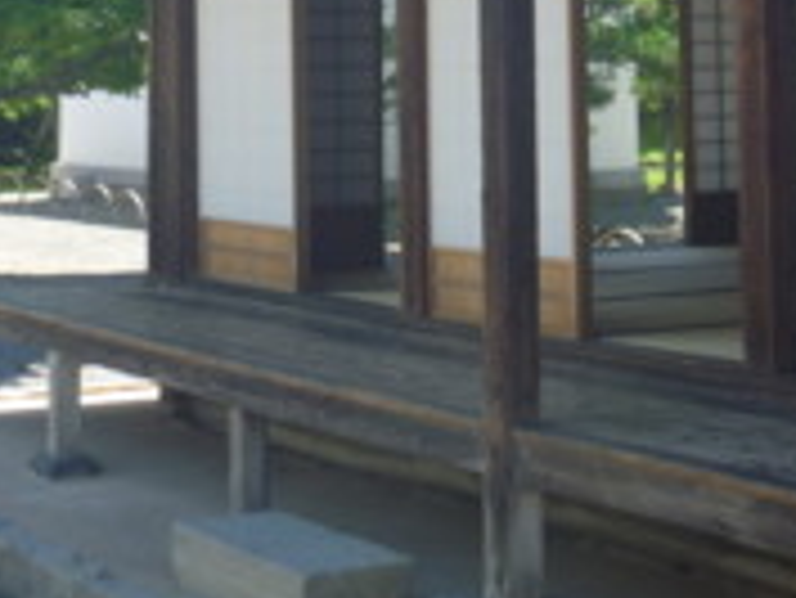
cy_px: -135
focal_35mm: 89
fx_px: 2048
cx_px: 328
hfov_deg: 22.0
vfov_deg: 15.9
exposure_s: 1/160
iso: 80
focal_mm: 6.3
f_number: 3.5
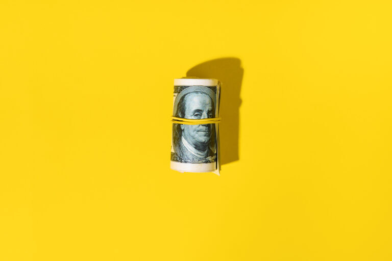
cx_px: 196
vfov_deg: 24.6
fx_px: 599
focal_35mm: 55
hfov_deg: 36.2
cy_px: 130
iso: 80
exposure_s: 1/160
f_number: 13
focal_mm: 55
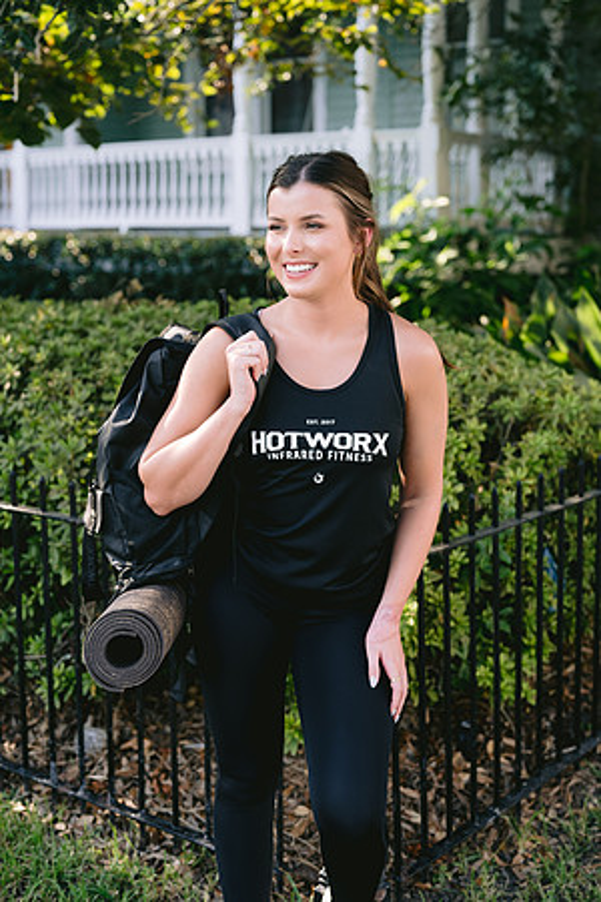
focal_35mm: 50
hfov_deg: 27.0
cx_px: 300
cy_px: 451
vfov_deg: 39.6
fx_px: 1252
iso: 320
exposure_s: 1/500
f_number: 3.2
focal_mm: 50
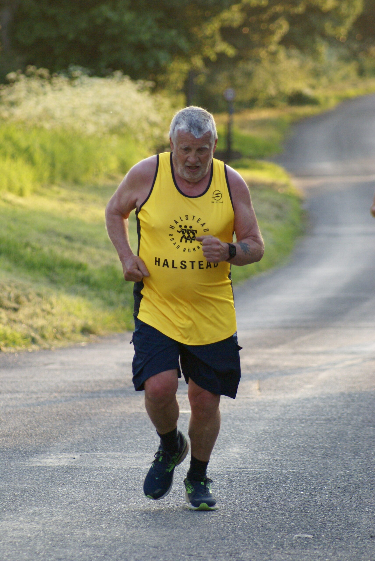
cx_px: 188
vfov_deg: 6.9
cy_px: 280
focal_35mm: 300
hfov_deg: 4.6
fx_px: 4679
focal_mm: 200
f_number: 5.6
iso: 800
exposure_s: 1/400
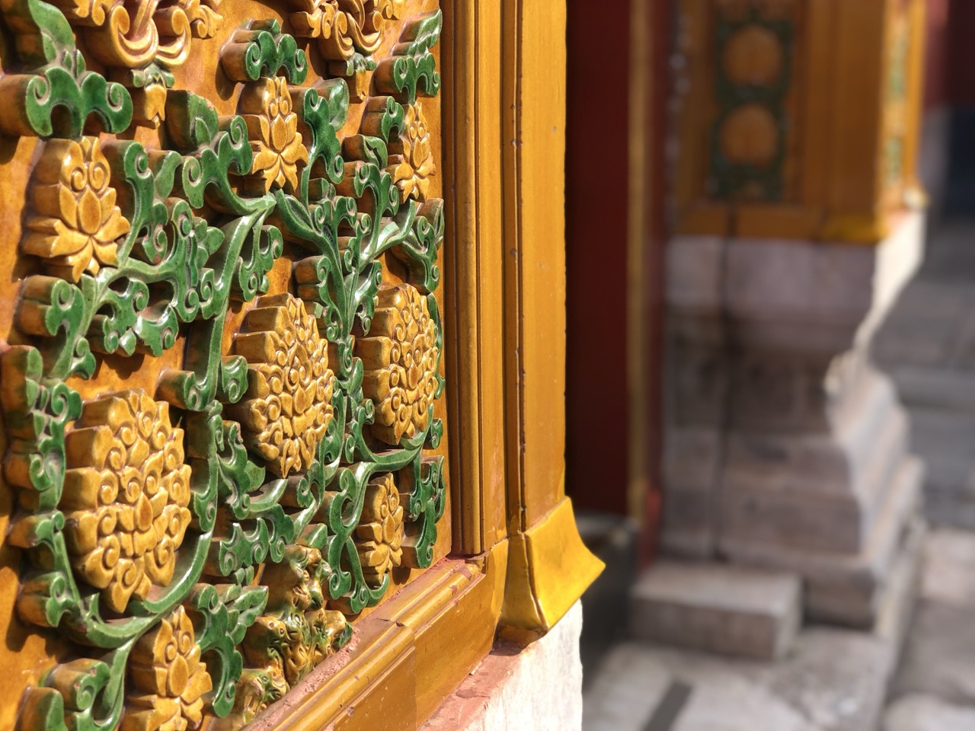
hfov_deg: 33.8
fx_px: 1605
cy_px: 366
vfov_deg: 25.7
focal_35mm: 57
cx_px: 488
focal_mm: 6.6
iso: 20
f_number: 2.8
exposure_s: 1/237
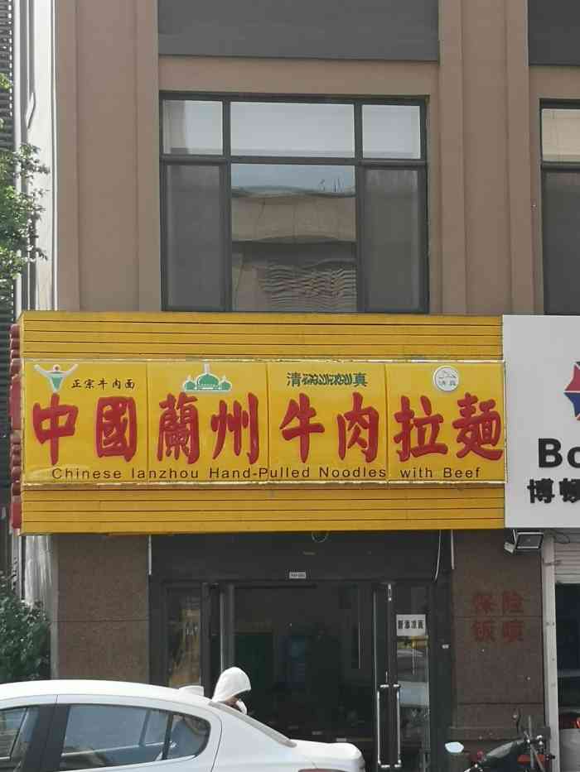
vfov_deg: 19.4
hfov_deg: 14.7
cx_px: 290
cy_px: 386
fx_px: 2256
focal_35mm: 101
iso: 50
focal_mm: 3.95
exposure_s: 1/1111
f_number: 1.8
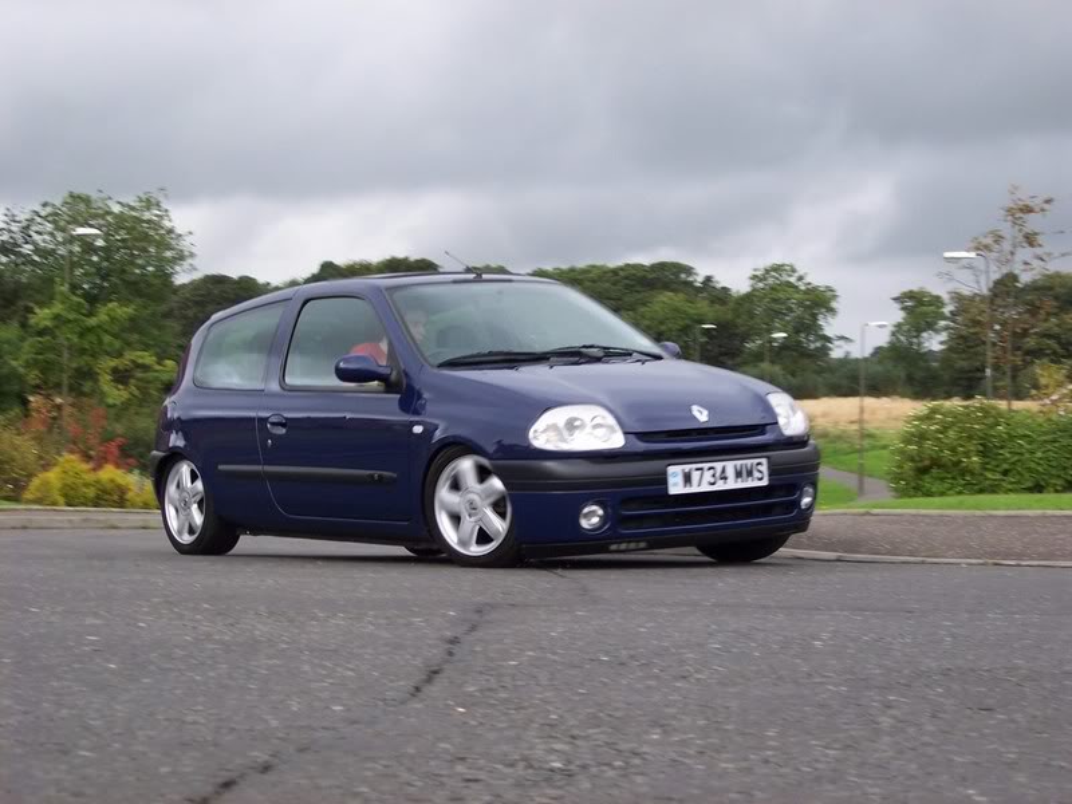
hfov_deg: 25.0
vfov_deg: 18.9
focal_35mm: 78
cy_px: 402
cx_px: 536
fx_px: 2416
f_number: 4.8
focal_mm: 16
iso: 100
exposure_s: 1/180
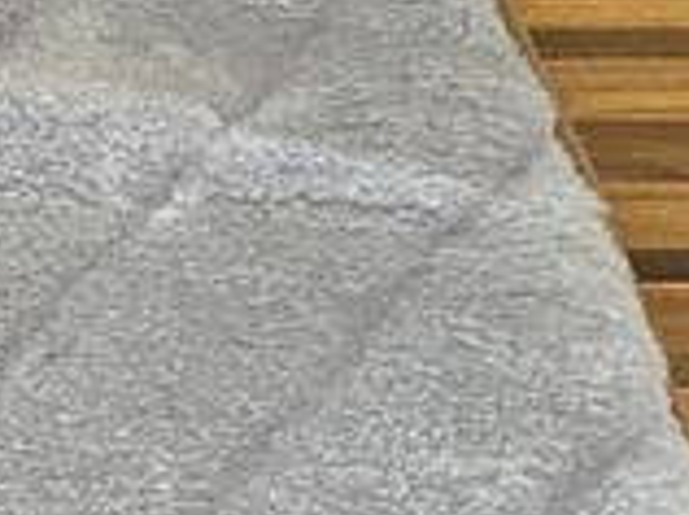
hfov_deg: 9.4
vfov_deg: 8.8
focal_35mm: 169
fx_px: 3359
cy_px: 266
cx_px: -1356
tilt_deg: -50.1
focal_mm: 4.25
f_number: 1.8
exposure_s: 1/60
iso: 160
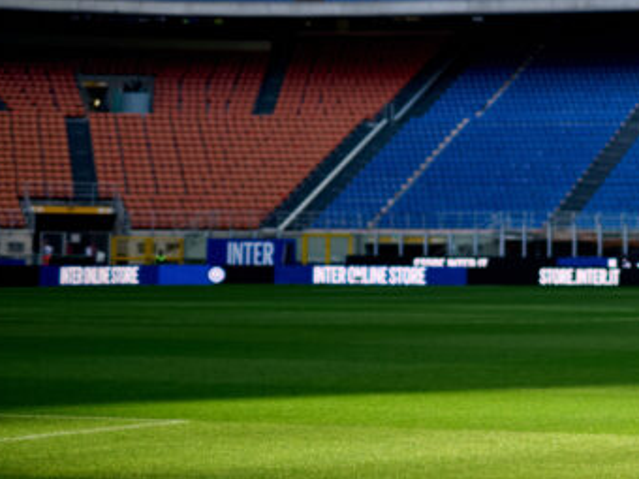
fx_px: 2677
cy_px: -7
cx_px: 876
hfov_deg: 13.1
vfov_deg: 10.1
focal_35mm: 145
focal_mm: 50
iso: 220
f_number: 1.8
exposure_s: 1/1600
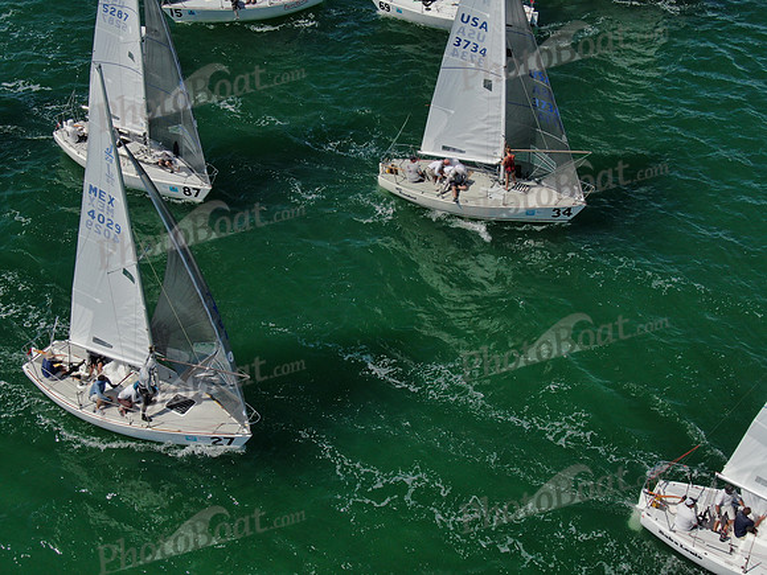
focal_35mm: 47
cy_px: 288
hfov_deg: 40.4
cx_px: 384
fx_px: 1041
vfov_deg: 30.9
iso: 100
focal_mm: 8.42
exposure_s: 1/2000
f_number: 3.8
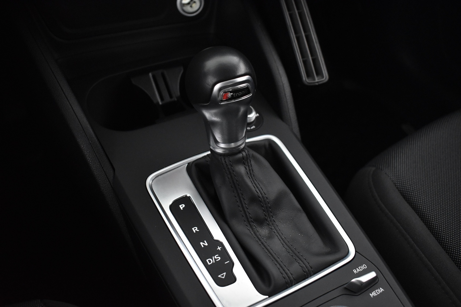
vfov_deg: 40.0
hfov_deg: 57.2
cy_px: 154
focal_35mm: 33
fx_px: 423
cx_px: 230
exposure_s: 1/30
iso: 3200
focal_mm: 22
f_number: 3.8
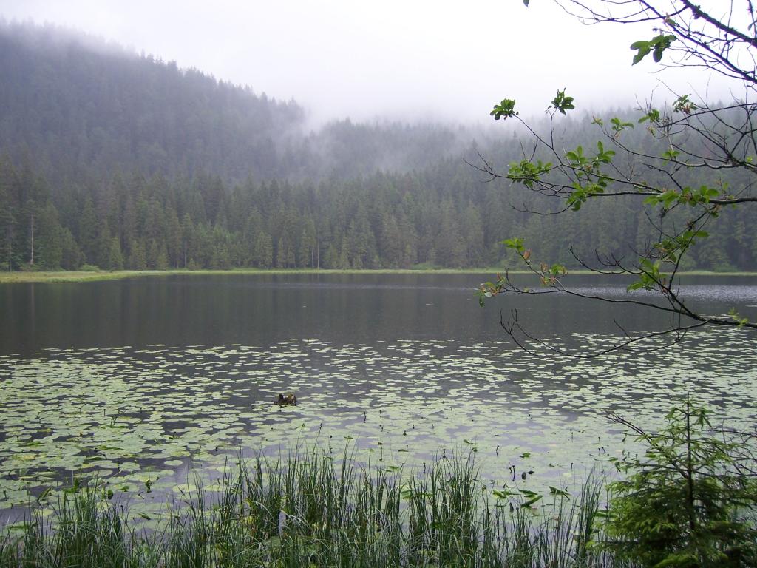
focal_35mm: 36
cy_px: 284
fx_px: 787
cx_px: 378
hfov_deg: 51.4
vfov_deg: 39.7
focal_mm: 6.2
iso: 80
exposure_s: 1/125
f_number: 2.8
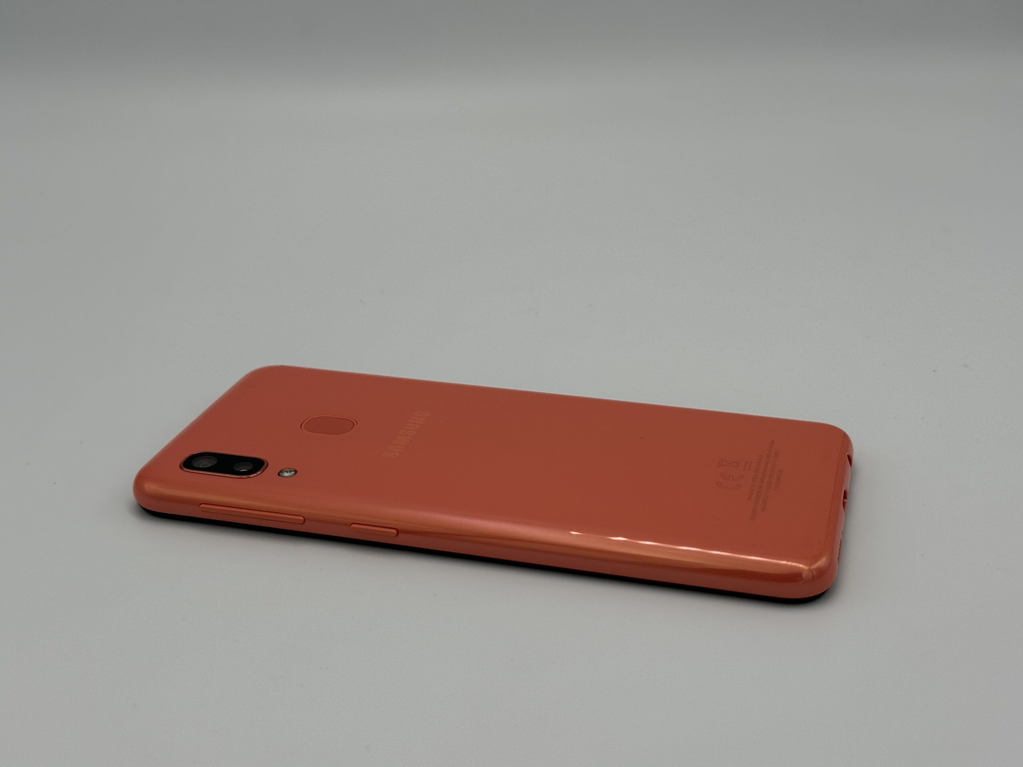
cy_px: 384
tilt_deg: -23.9
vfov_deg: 30.3
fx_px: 1419
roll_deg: +0.2
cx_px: 512
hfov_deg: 39.7
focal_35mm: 48
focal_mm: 6.76
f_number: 1.78
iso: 64
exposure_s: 1/1403
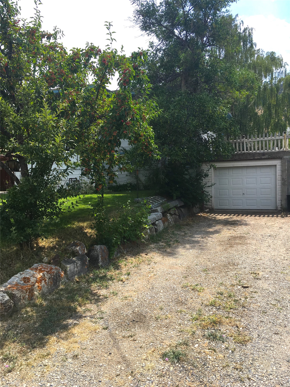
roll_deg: +1.1
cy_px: 194
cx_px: 145
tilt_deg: -1.5
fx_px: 324
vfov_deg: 61.7
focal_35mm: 29
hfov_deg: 48.2
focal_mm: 4.15
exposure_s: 1/1241
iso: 25
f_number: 2.2
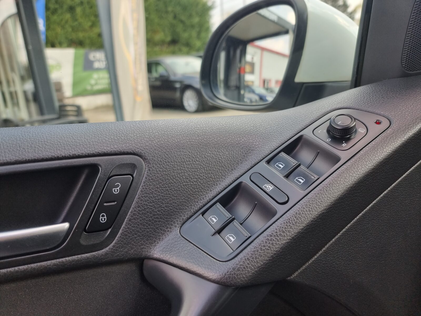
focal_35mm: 24
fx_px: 292
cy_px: 158
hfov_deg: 71.6
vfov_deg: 56.8
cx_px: 210
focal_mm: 6.7
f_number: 1.8
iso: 50
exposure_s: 1/104
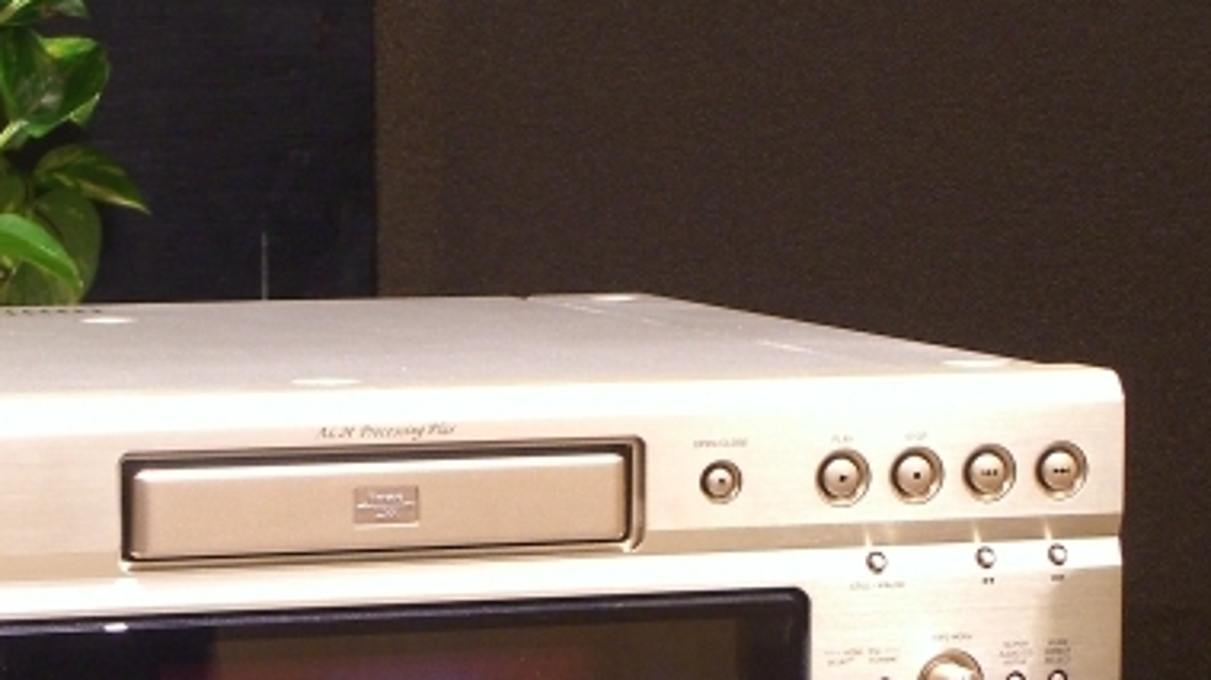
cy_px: 562
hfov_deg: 14.6
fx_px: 4719
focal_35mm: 147
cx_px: 323
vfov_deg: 8.2
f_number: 4.4
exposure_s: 1/6
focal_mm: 16.6
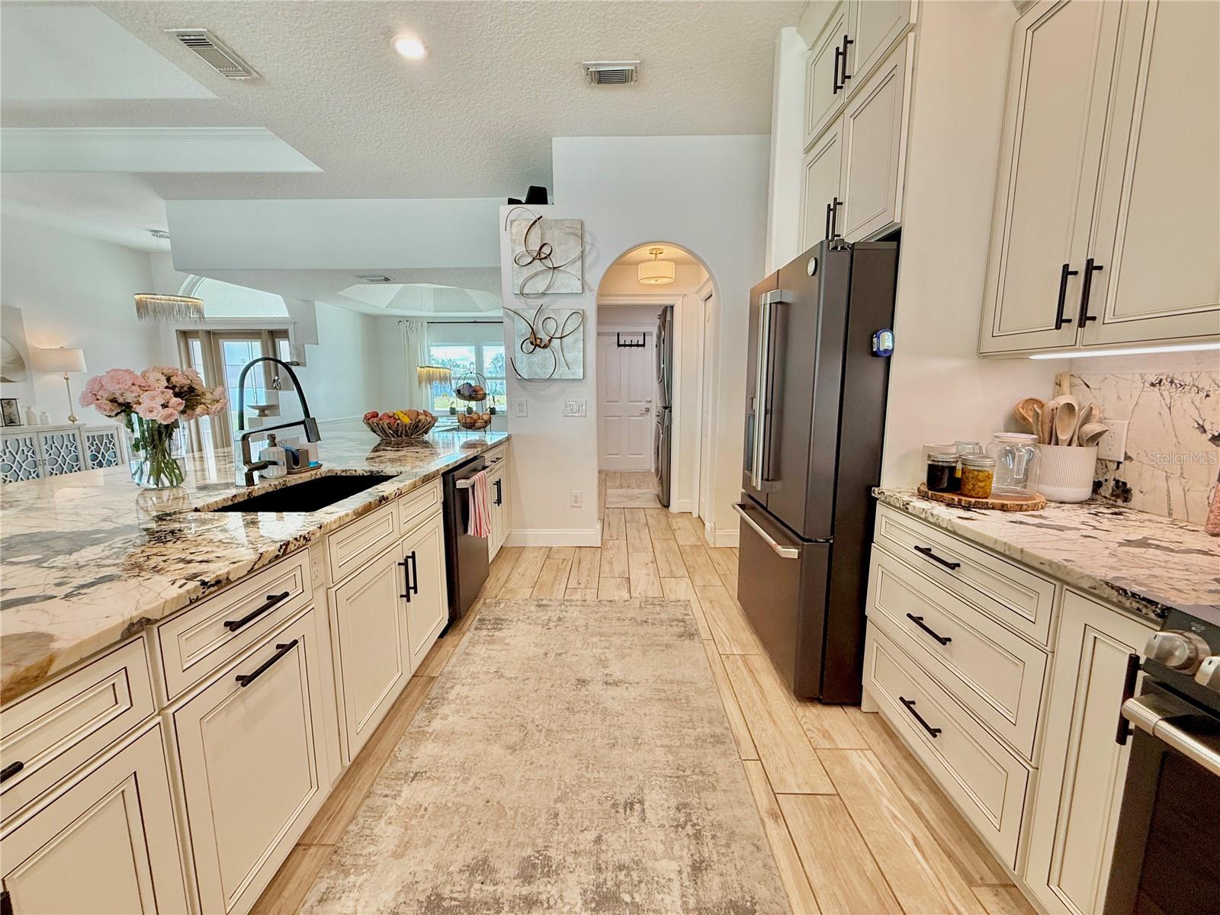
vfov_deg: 85.7
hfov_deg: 102.1
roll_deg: -0.8
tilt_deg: -7.6
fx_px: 493
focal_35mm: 14
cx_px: 610
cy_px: 458
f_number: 2.2
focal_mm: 2.22
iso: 125
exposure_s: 1/120
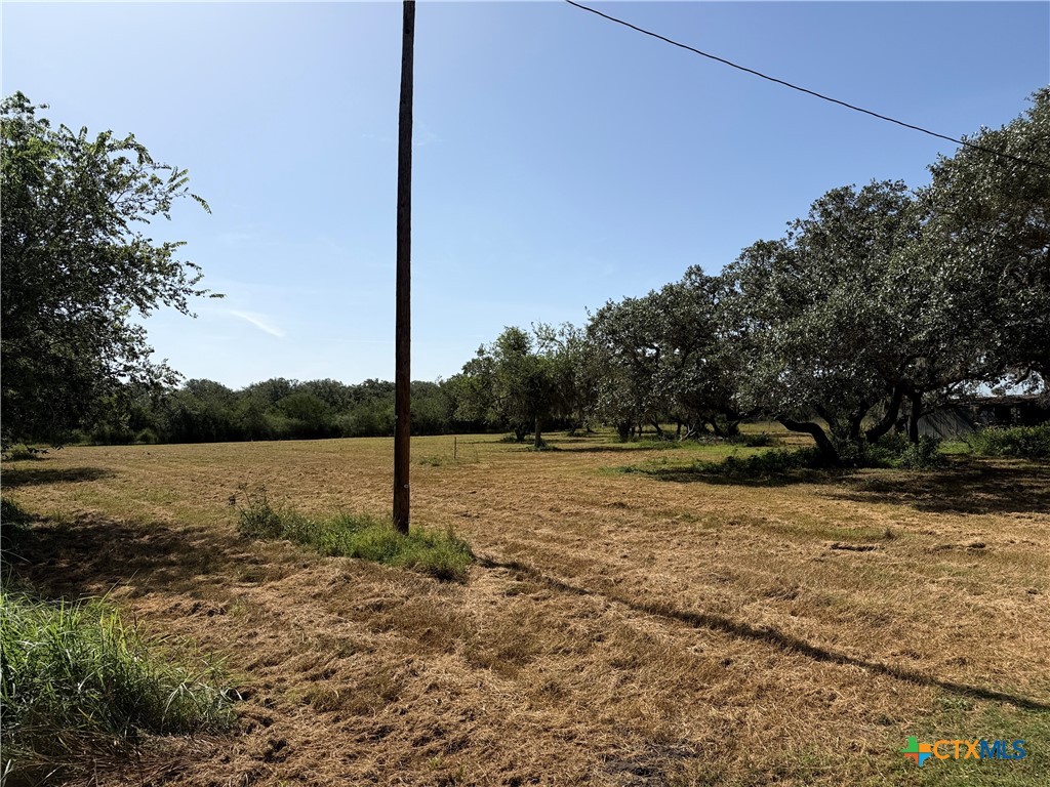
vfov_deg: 56.8
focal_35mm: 24
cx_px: 525
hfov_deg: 71.6
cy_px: 394
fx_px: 728
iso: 80
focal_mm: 6.76
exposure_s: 1/8130
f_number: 1.78
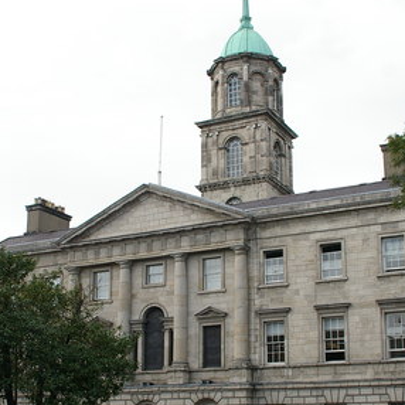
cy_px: 258
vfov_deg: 28.5
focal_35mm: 60
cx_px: 170
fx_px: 794
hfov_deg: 28.6
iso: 200
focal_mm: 21
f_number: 6.7
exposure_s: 1/180
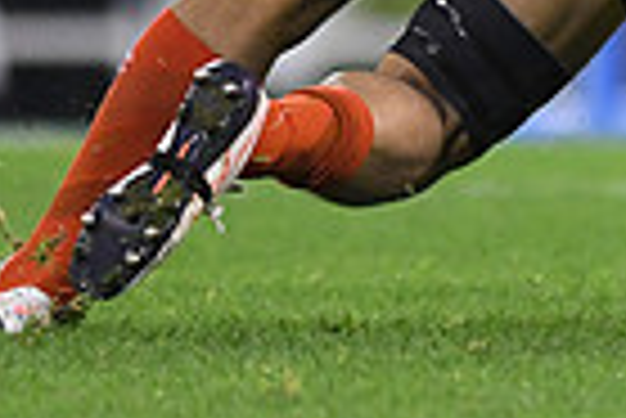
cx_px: 1139
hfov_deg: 1.1
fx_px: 32638
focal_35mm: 1875
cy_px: -436
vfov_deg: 0.7
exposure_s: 1/1000
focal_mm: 300
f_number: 2.8
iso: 3200
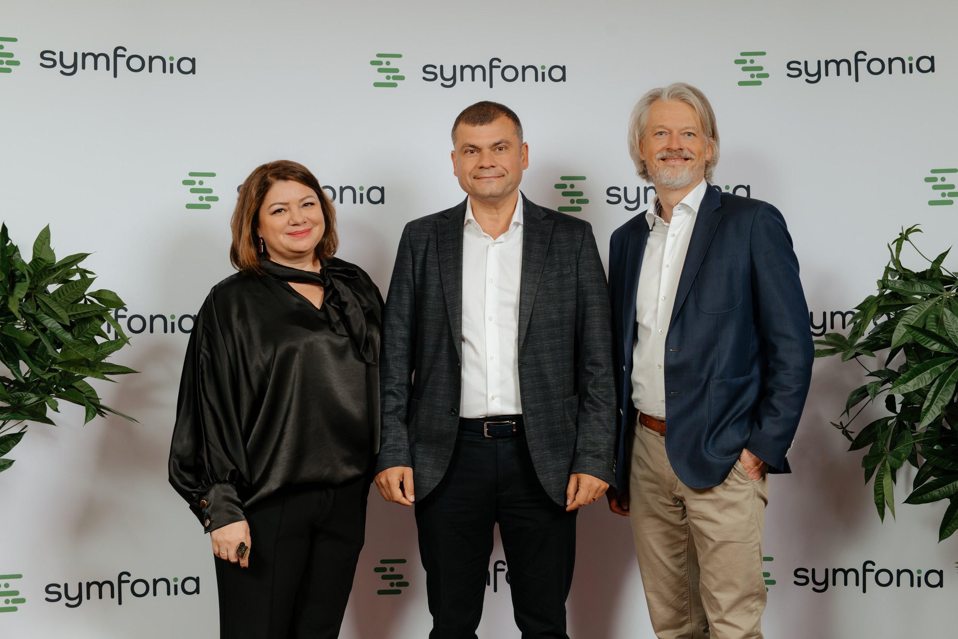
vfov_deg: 27.0
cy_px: 320
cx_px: 479
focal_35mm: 50
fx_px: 1331
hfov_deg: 39.6
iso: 2000
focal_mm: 50
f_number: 6.3
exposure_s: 1/200
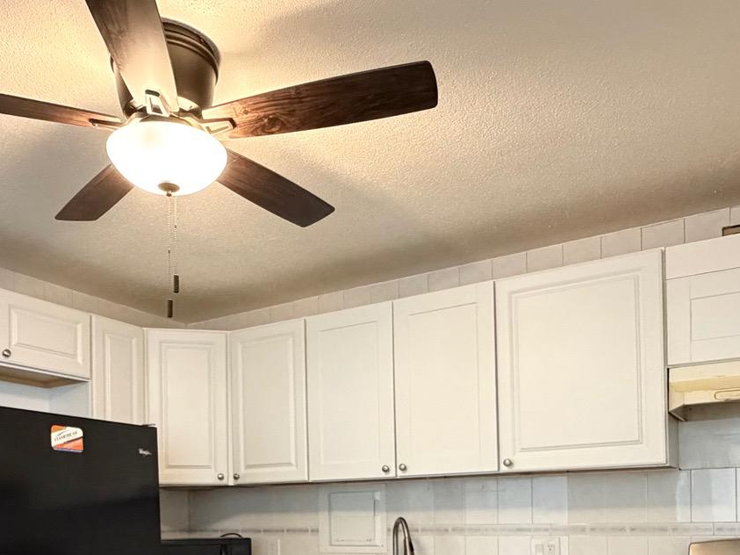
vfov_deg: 38.3
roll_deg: +0.7
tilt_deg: +0.3
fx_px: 727
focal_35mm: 34
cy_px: 520
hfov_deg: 53.9
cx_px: 352
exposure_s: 1/60
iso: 800
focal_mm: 2.22
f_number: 2.2
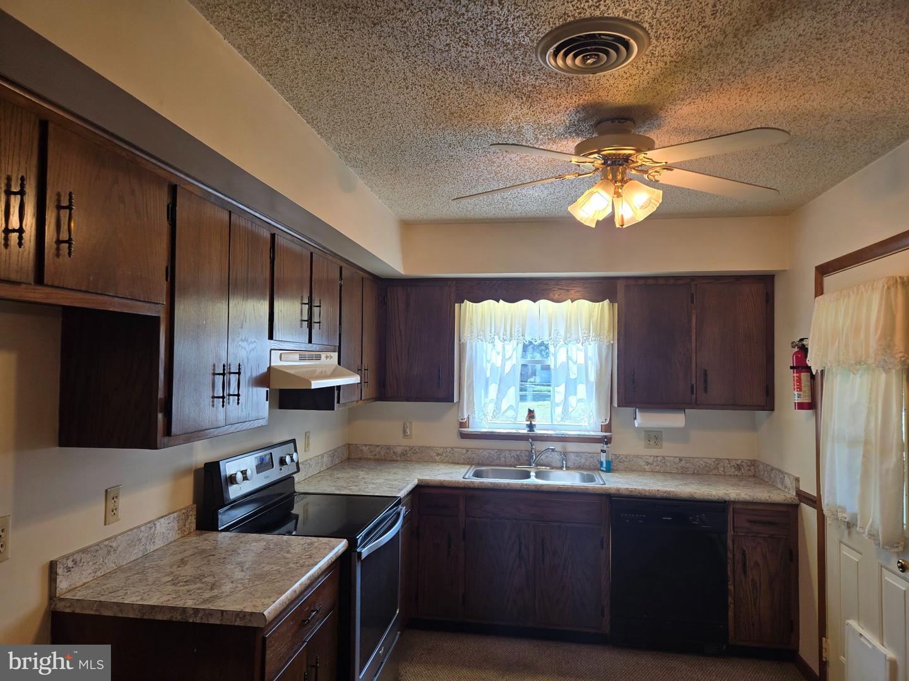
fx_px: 604
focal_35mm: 23
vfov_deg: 58.9
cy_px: 340
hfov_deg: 73.9
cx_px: 454
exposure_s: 1/79.9
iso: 32
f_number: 1.8
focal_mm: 5.4
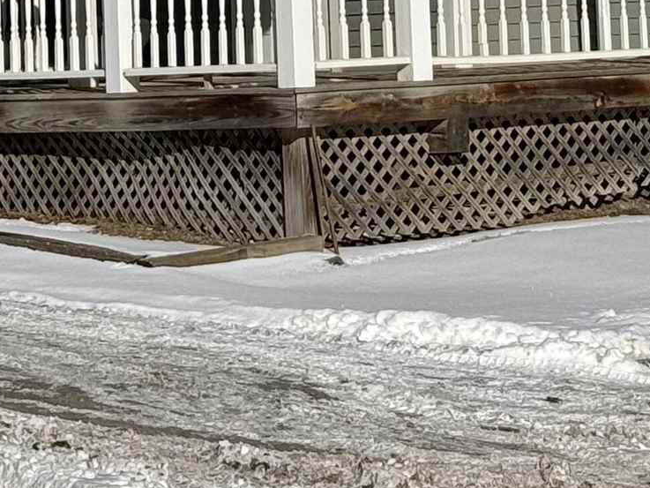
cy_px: -433
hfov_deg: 9.9
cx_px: 423
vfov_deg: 7.2
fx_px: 3756
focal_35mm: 200
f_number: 1.78
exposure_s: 1/12500
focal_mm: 6.76
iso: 80
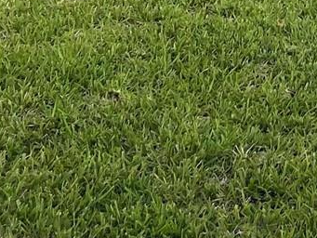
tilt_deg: -3.7
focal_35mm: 150
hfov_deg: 12.7
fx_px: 1374
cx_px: 426
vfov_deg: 9.1
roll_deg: -1.5
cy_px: -297
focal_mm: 5.1
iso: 32
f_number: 1.6
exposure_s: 1/1534
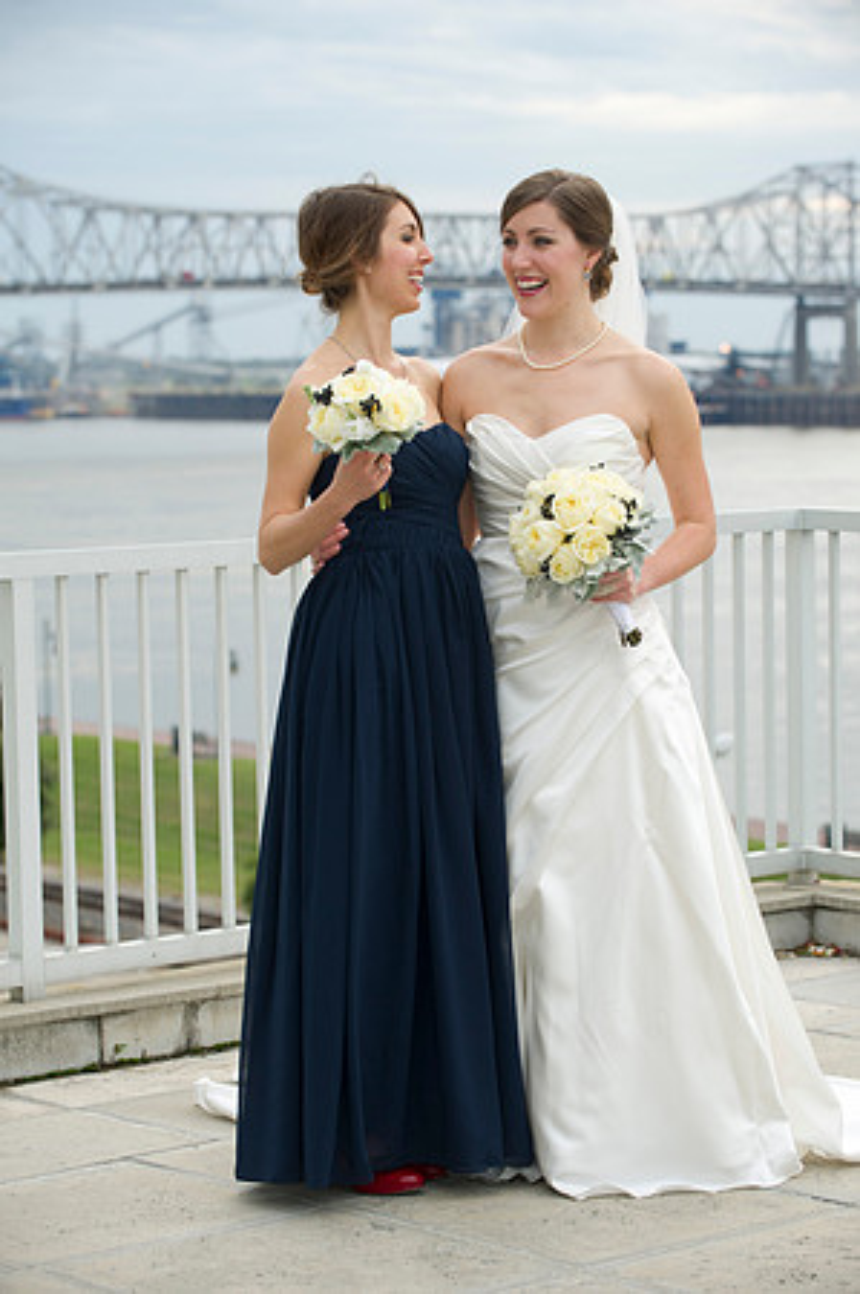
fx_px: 3663
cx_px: 430
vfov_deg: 20.0
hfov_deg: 13.4
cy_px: 647
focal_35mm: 102
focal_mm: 102
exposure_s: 1/200
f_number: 4.5
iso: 200
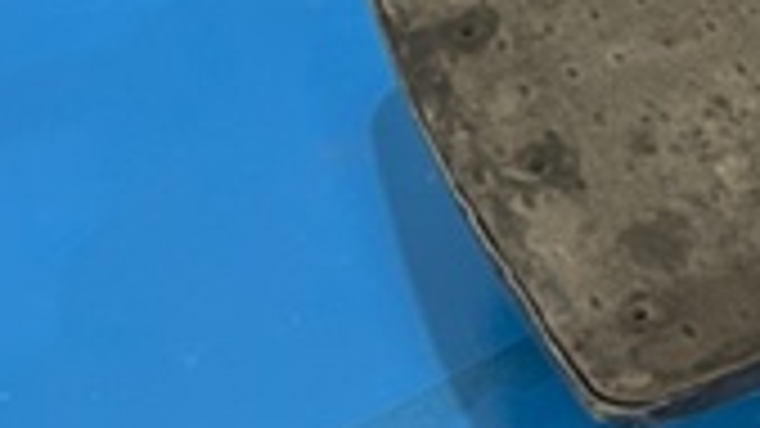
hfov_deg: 17.3
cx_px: 1241
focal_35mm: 107
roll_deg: +1.5
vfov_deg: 9.9
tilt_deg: -33.0
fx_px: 2156
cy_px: -599
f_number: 1.5
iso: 80
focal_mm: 5.7
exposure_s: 1/50
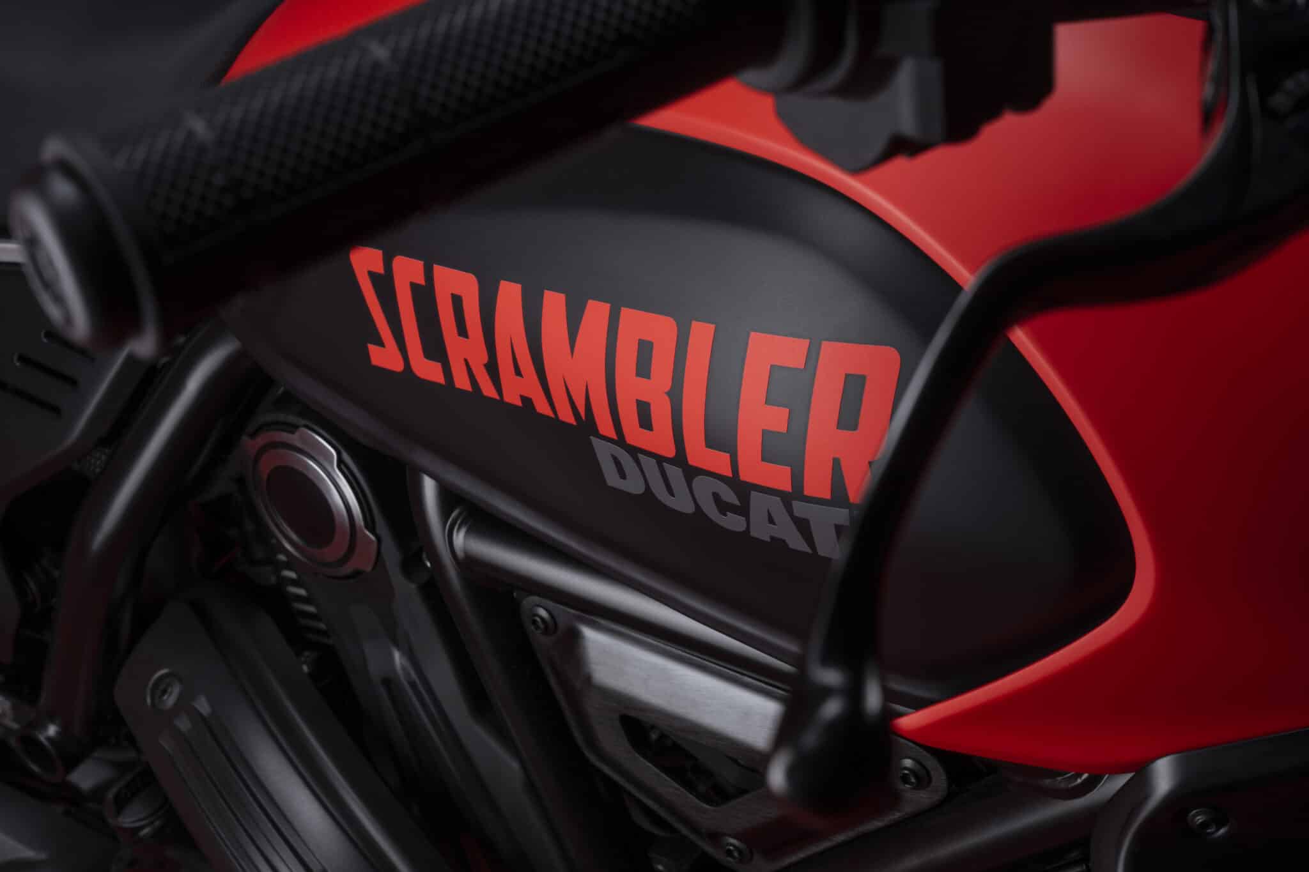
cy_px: 436
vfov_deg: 19.5
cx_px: 654
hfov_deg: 28.8
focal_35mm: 70
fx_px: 2545
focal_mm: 70
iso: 100
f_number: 16
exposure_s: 1/160
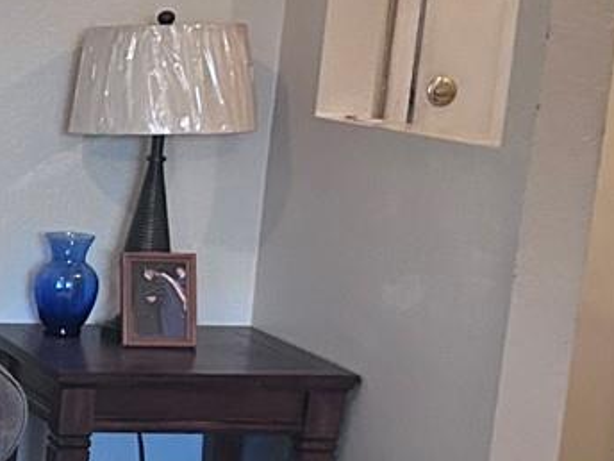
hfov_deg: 13.2
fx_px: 2146
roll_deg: +0.0
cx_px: -746
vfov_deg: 12.2
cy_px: 404
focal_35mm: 121
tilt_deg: -11.2
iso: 400
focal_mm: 5.7
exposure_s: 1/60
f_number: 1.5
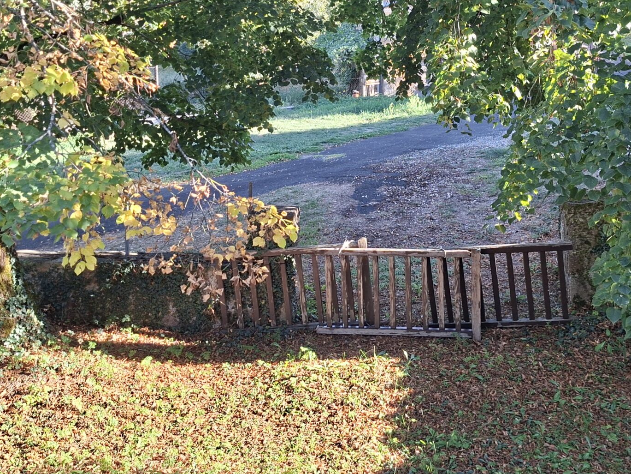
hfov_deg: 43.6
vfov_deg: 33.1
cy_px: 132
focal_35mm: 43
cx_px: 387
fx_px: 784
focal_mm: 5.54
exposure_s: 1/156
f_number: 1.8
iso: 50
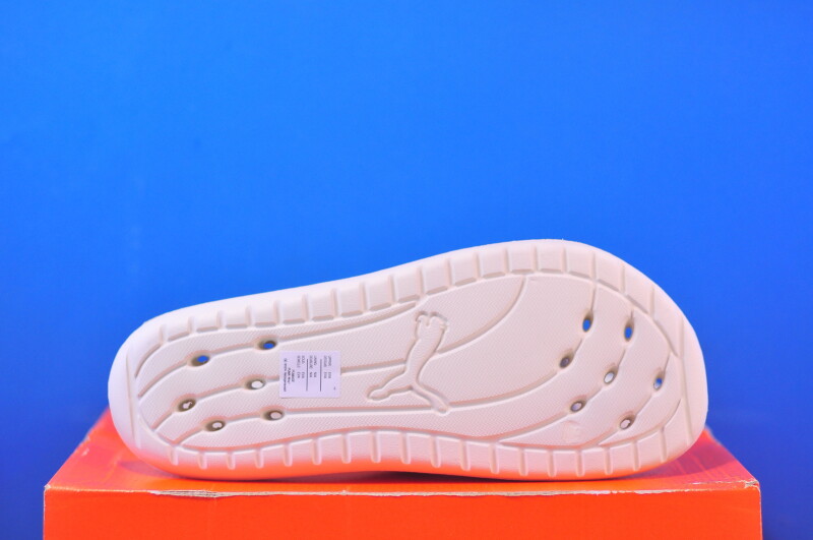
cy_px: 270
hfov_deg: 27.0
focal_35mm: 75
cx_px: 406
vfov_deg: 18.1
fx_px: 1691
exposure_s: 1/320
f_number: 2.2
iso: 250
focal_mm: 50
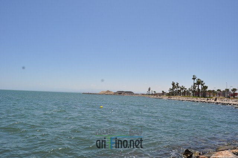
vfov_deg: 47.8
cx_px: 119
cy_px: 79
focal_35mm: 27
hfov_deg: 67.4
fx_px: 178
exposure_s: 1/500
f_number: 11
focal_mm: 18
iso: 200
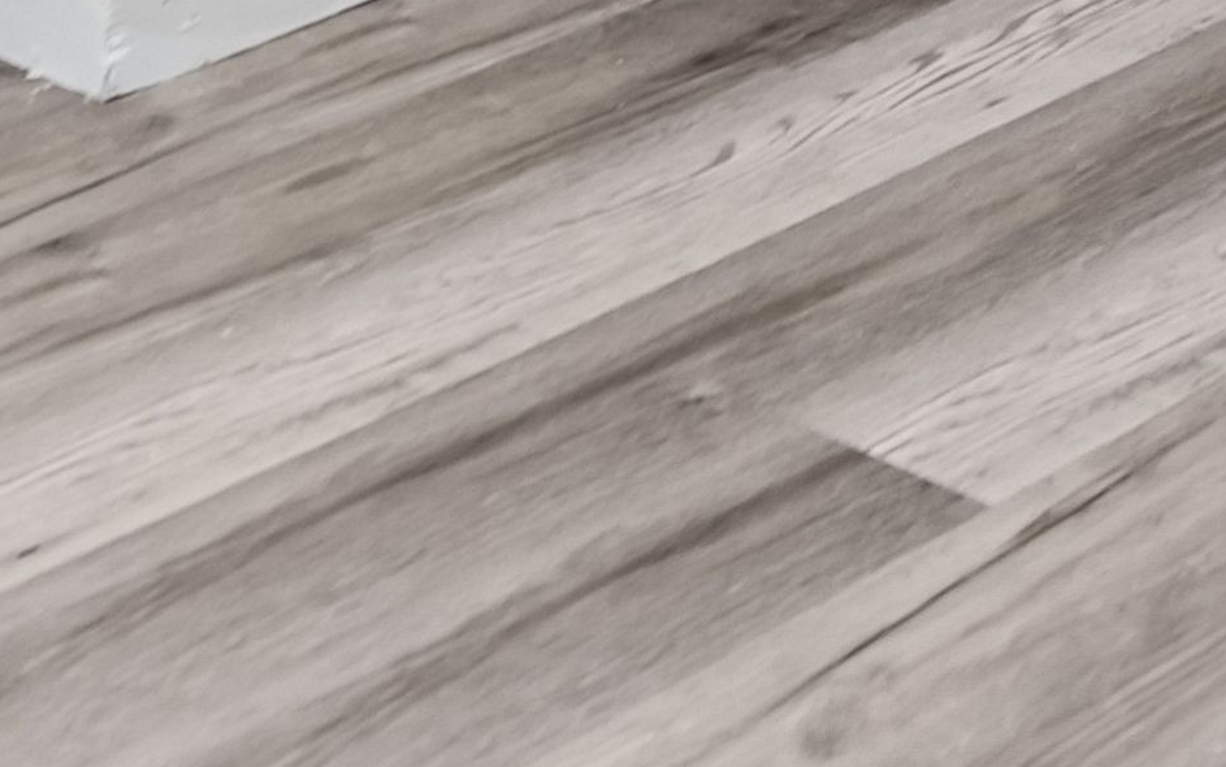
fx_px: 3543
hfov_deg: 13.6
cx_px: 3010
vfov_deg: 8.0
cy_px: -2259
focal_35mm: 106
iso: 200
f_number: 5.6
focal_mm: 14
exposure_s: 1/10
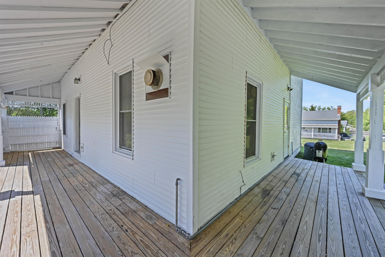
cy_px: 128
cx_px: 192
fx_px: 150
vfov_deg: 81.2
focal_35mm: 14
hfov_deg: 104.3
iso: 100
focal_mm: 14
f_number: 14
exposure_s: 1/6
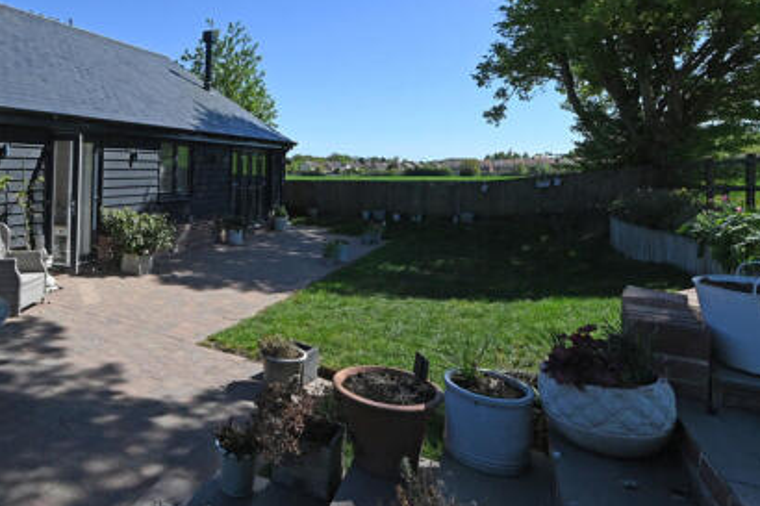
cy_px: 159
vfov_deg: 51.9
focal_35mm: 24
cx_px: 193
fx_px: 506
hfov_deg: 69.1
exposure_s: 1/500
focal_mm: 15
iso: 320
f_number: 11
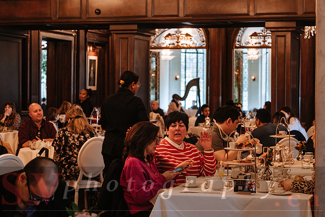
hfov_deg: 22.6
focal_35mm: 90
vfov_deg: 15.2
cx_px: 174
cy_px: 101
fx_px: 813
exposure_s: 1/50
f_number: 2.8
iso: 400
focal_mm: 56.3
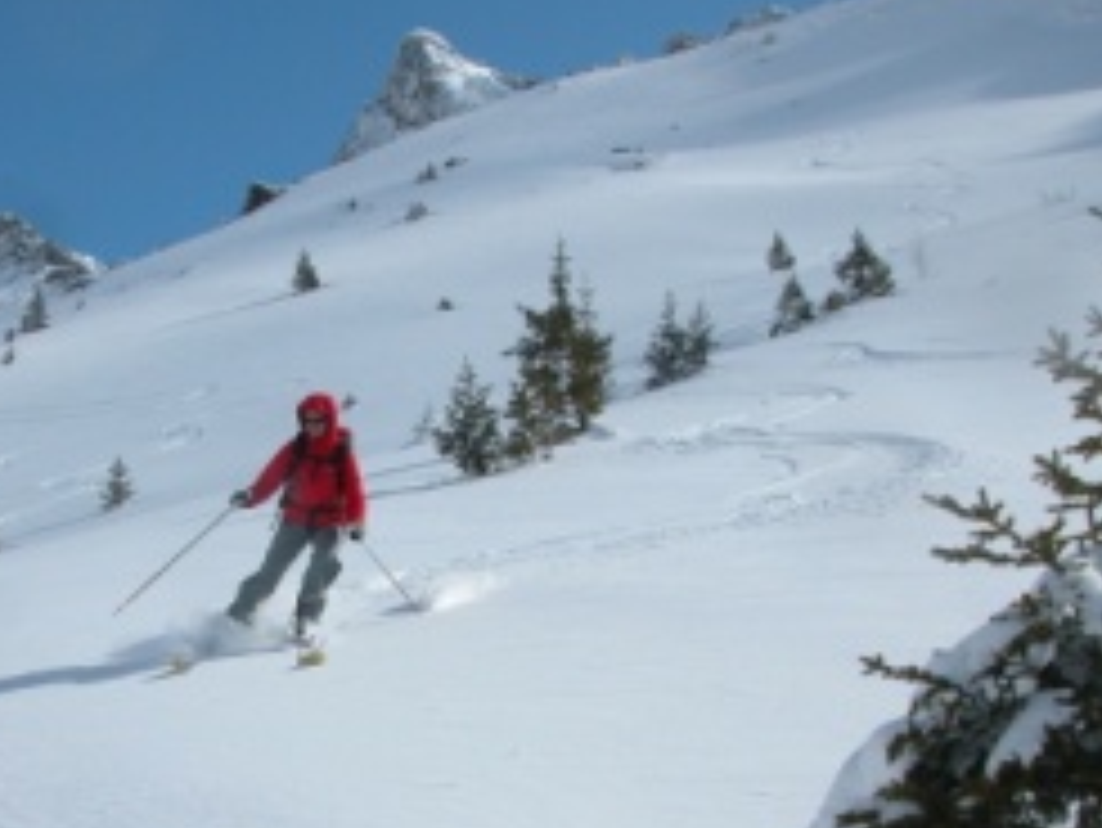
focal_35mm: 64
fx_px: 2038
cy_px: 634
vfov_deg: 22.7
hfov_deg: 29.9
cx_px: 328
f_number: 5
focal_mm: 8.9
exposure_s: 1/922
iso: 100
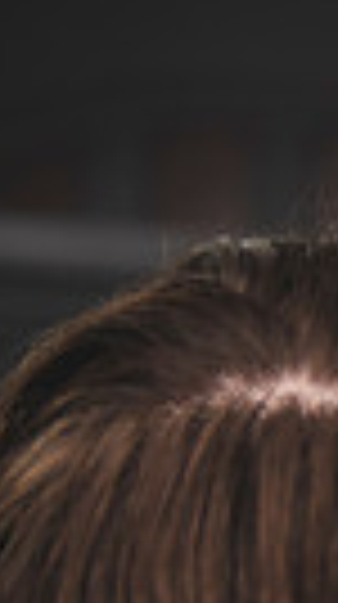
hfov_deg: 4.5
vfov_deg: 8.5
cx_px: 1230
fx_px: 3998
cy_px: 839
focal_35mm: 250
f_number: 2.8
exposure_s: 1/160
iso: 100
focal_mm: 55
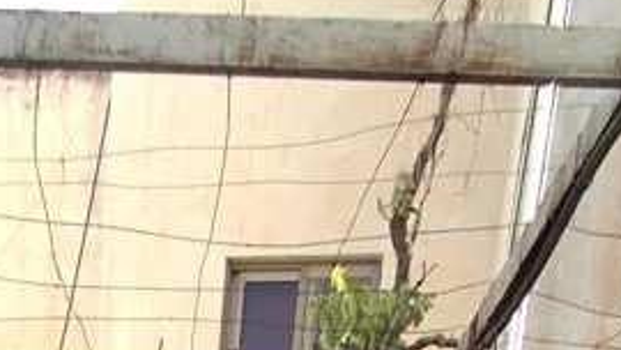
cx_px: 25
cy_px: 1500
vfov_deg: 7.6
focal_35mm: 88
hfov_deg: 23.3
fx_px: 1449
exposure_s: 1/100
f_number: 2.2
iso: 40
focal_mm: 1.64
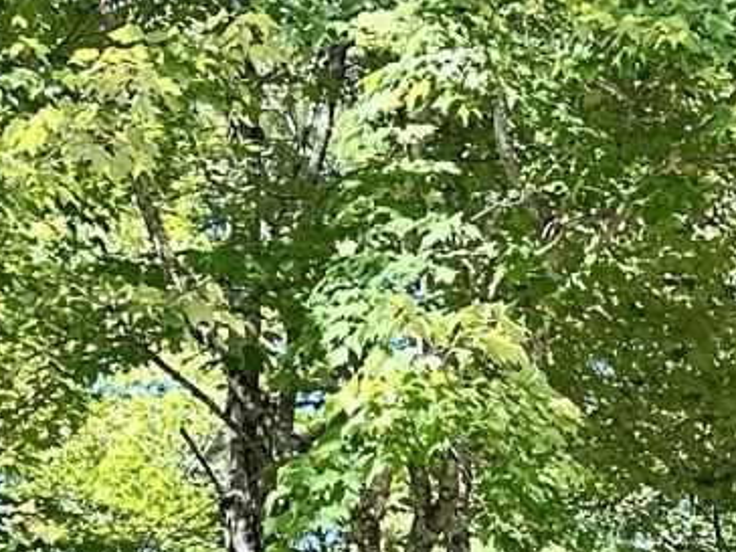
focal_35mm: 135
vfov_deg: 9.6
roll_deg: +0.7
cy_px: 1373
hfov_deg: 14.3
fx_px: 2870
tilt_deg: +4.8
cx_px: 778
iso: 80
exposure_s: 1/561
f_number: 1.78
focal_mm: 6.86
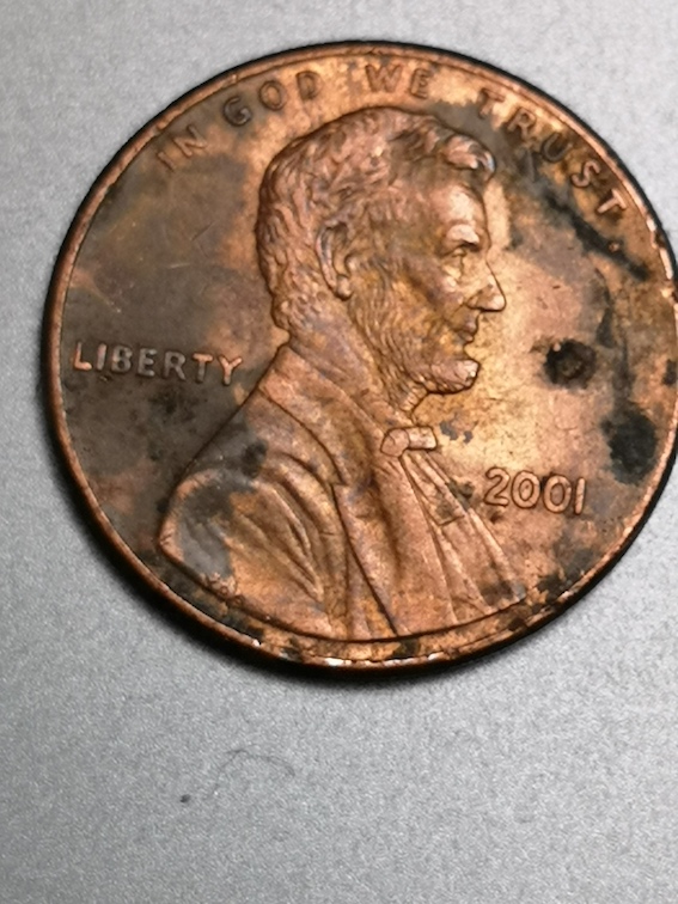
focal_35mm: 134
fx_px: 3499
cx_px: 339
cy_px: 452
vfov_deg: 14.7
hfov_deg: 11.1
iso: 80
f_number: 1.8
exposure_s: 1/50
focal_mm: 5.58
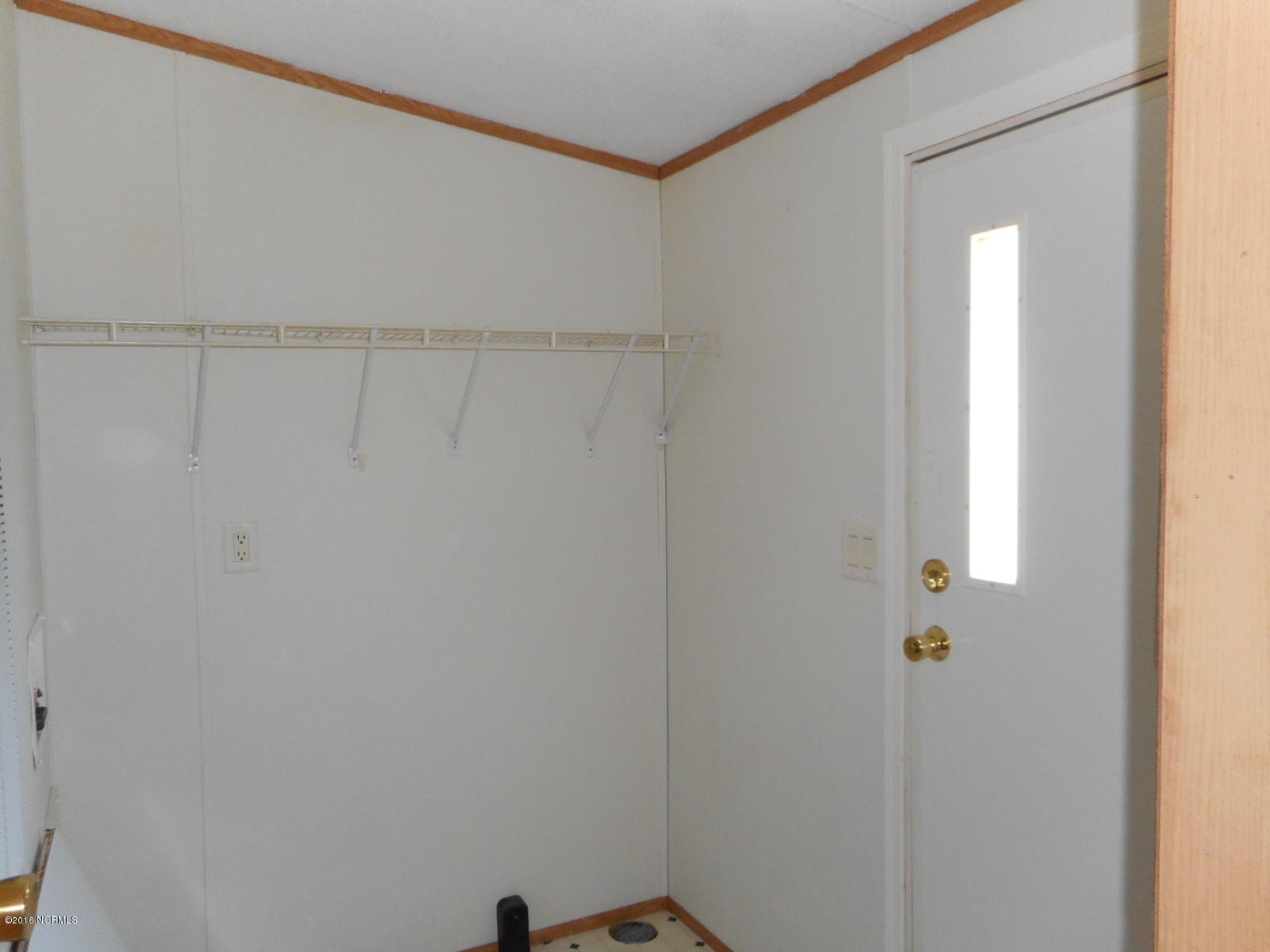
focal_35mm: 25
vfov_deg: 54.9
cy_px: 476
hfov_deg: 69.4
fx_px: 917
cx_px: 635
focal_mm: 4.5
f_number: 3.7
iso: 200
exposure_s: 1/25
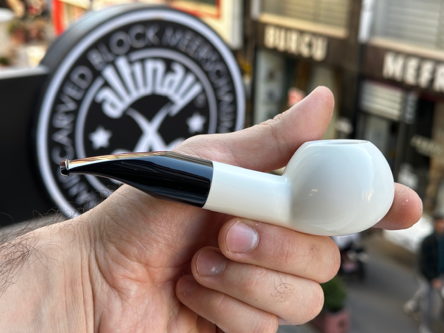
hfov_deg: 39.7
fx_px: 616
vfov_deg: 30.3
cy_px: 166
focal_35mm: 48
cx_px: 222
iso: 50
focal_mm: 6.86
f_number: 1.78
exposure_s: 1/180
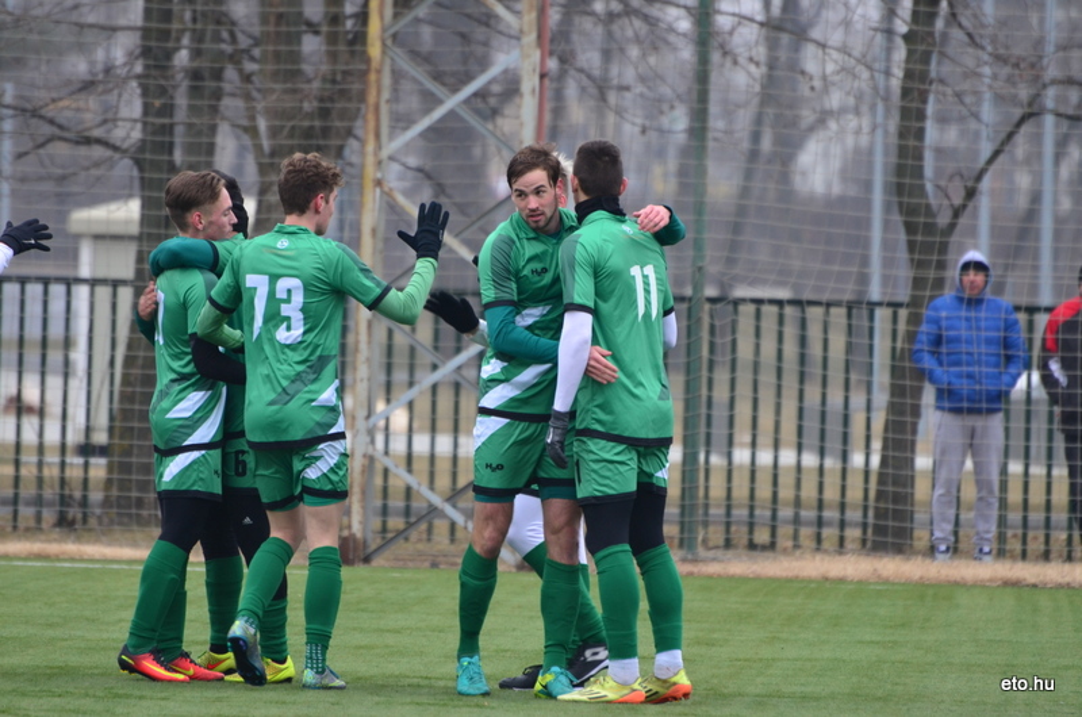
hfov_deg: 4.6
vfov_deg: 3.0
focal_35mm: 450
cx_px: 541
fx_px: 13498
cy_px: 358
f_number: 5.6
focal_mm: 300
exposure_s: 1/200
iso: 640
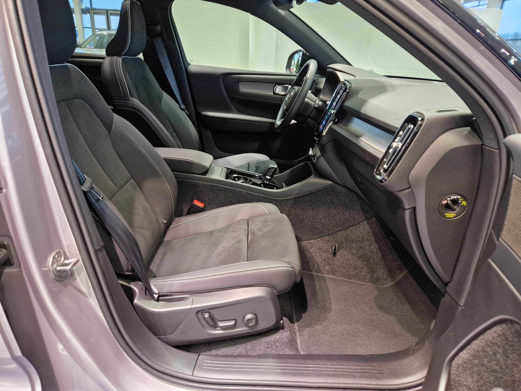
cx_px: 260
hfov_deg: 73.9
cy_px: 196
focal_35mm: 23
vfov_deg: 58.9
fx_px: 346
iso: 400
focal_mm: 5.4
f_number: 1.8
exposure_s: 1/100
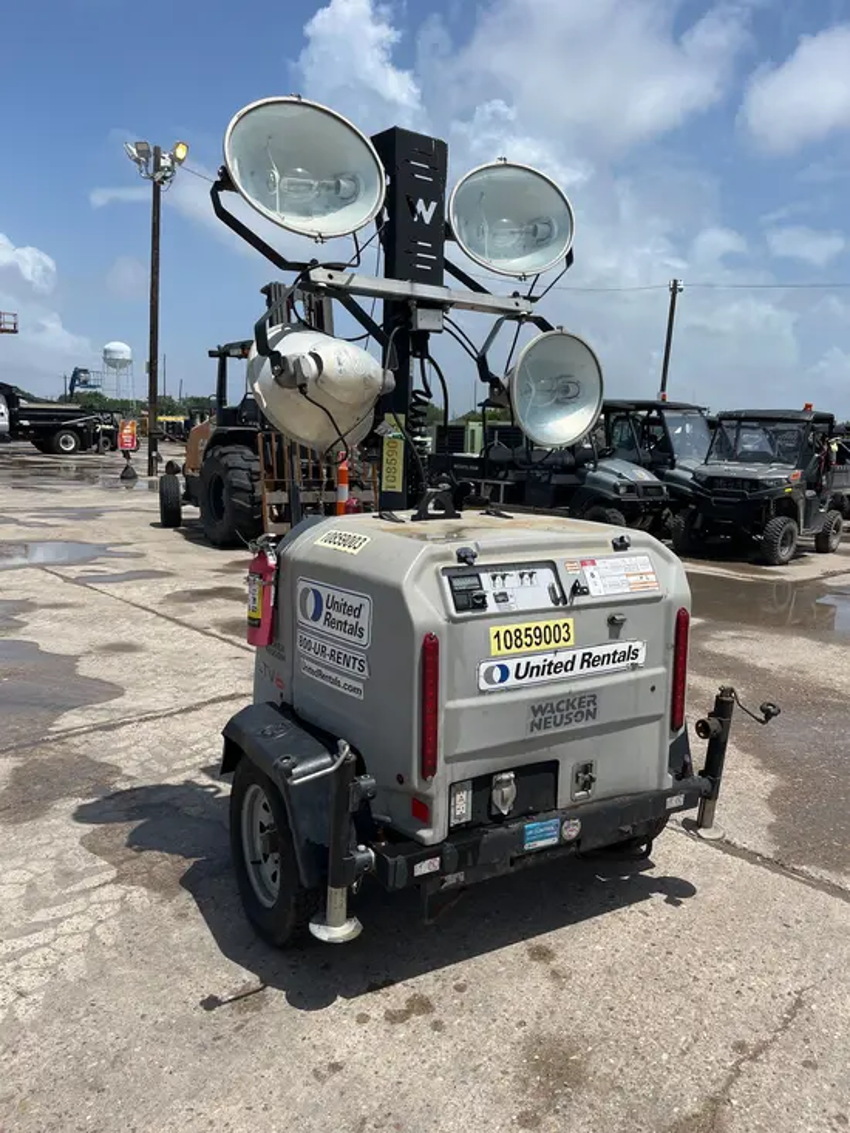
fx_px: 851
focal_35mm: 26
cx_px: 425
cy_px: 566
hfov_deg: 53.1
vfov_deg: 67.3
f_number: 1.6
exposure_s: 1/5076
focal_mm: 5.1
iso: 50
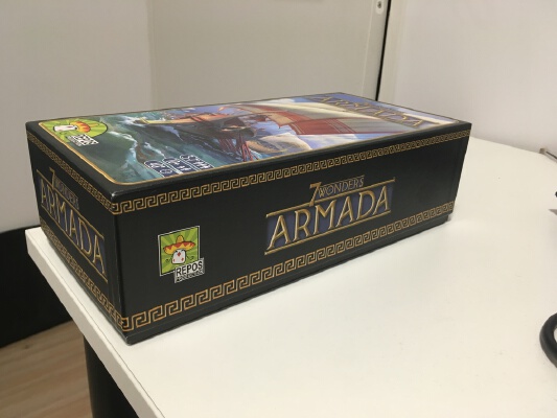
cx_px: 278
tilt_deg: -23.5
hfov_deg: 61.6
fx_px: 467
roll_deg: -3.3
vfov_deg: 48.2
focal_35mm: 29
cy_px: 209
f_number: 2.2
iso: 100
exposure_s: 1/33
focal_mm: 4.15
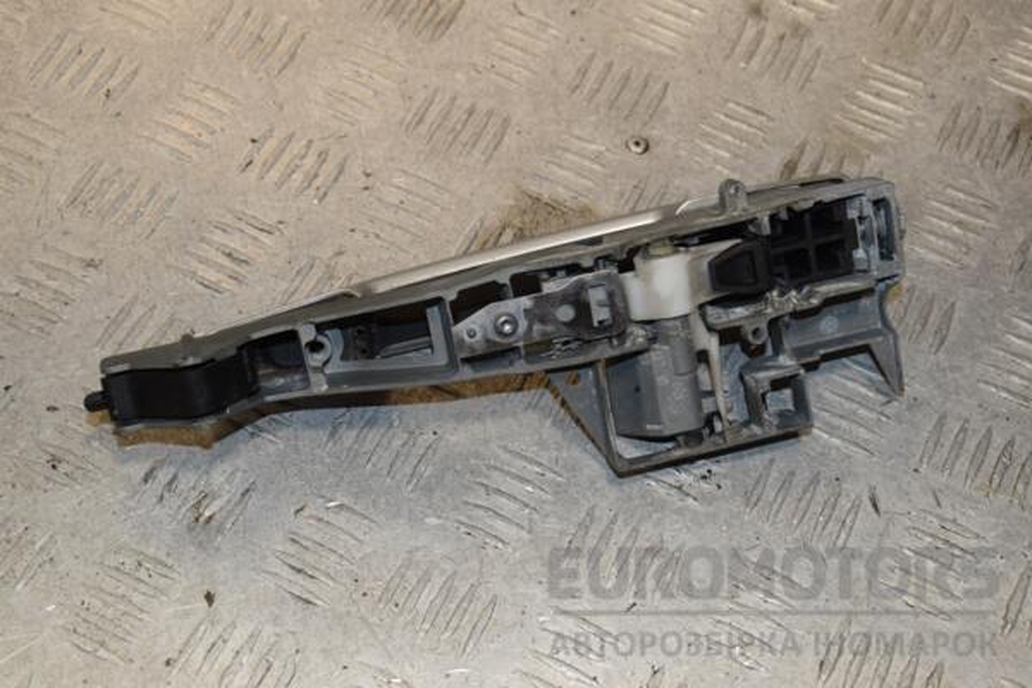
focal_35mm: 63
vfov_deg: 21.6
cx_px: 516
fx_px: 1806
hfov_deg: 31.9
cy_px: 344
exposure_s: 1/200
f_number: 9
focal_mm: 42
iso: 800
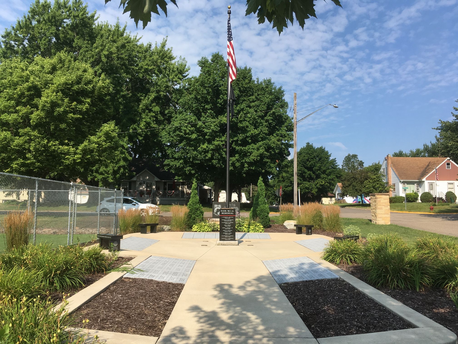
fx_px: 384
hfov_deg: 61.7
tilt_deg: +5.4
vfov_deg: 48.2
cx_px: 229
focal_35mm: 29
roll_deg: -1.0
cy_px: 172
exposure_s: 1/1202
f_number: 2.2
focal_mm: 4.15
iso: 25
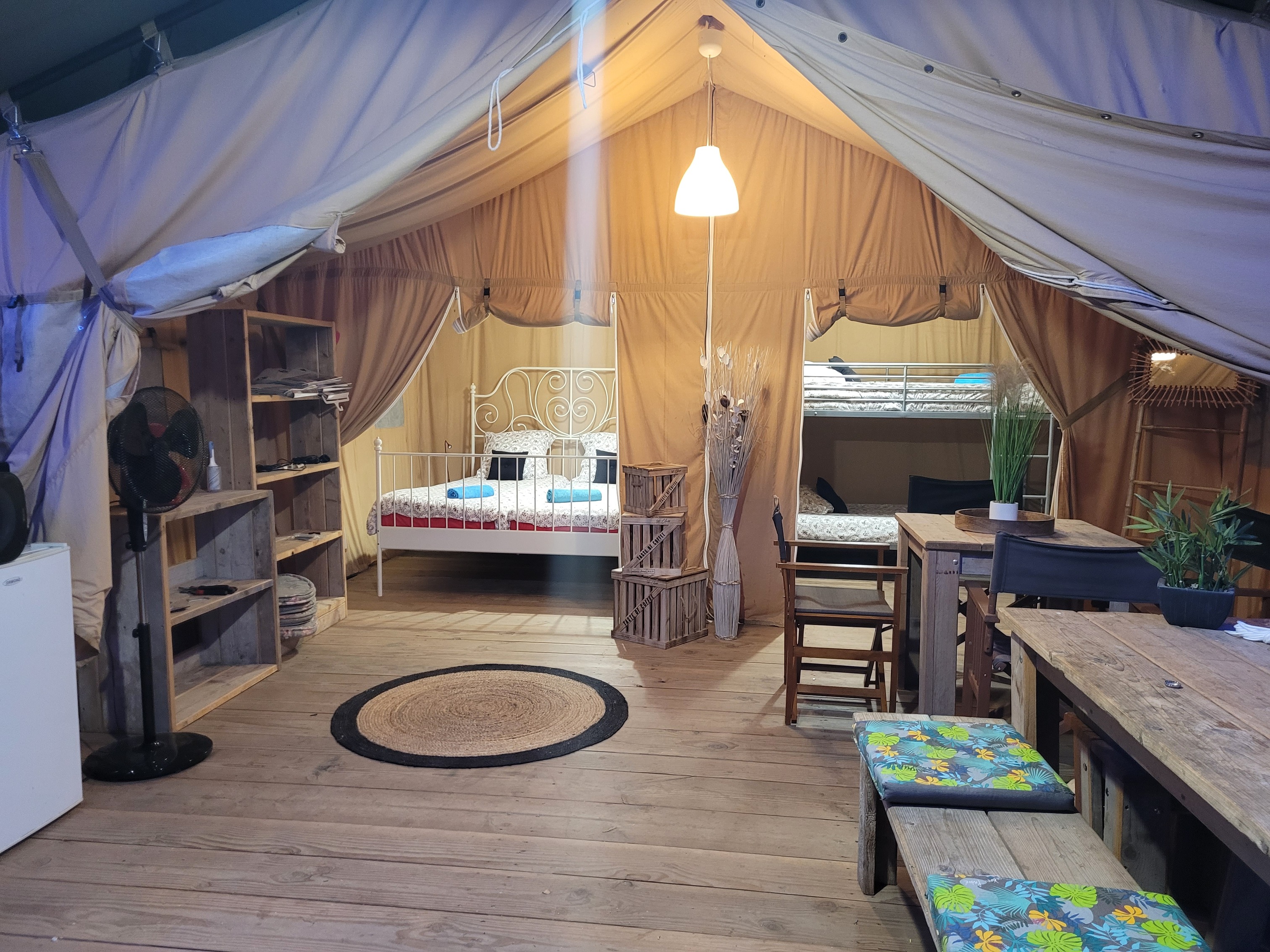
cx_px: 635
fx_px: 954
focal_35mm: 26
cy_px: 476
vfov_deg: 53.1
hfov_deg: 67.3
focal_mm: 5.4
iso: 400
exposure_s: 1/50
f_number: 1.8
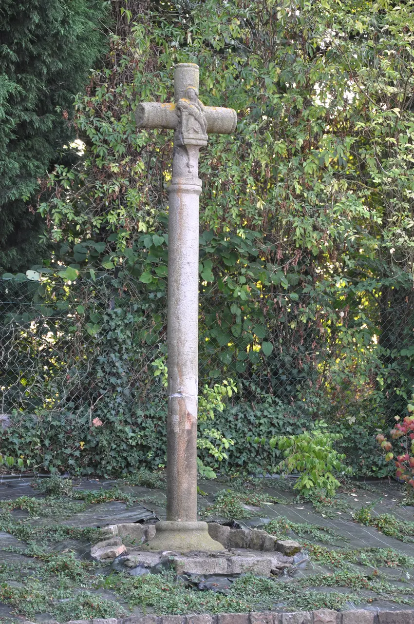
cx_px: 207
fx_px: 2205
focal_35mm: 128
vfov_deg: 16.1
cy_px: 312
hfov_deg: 10.7
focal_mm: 85
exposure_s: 1/100
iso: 400
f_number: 5.6
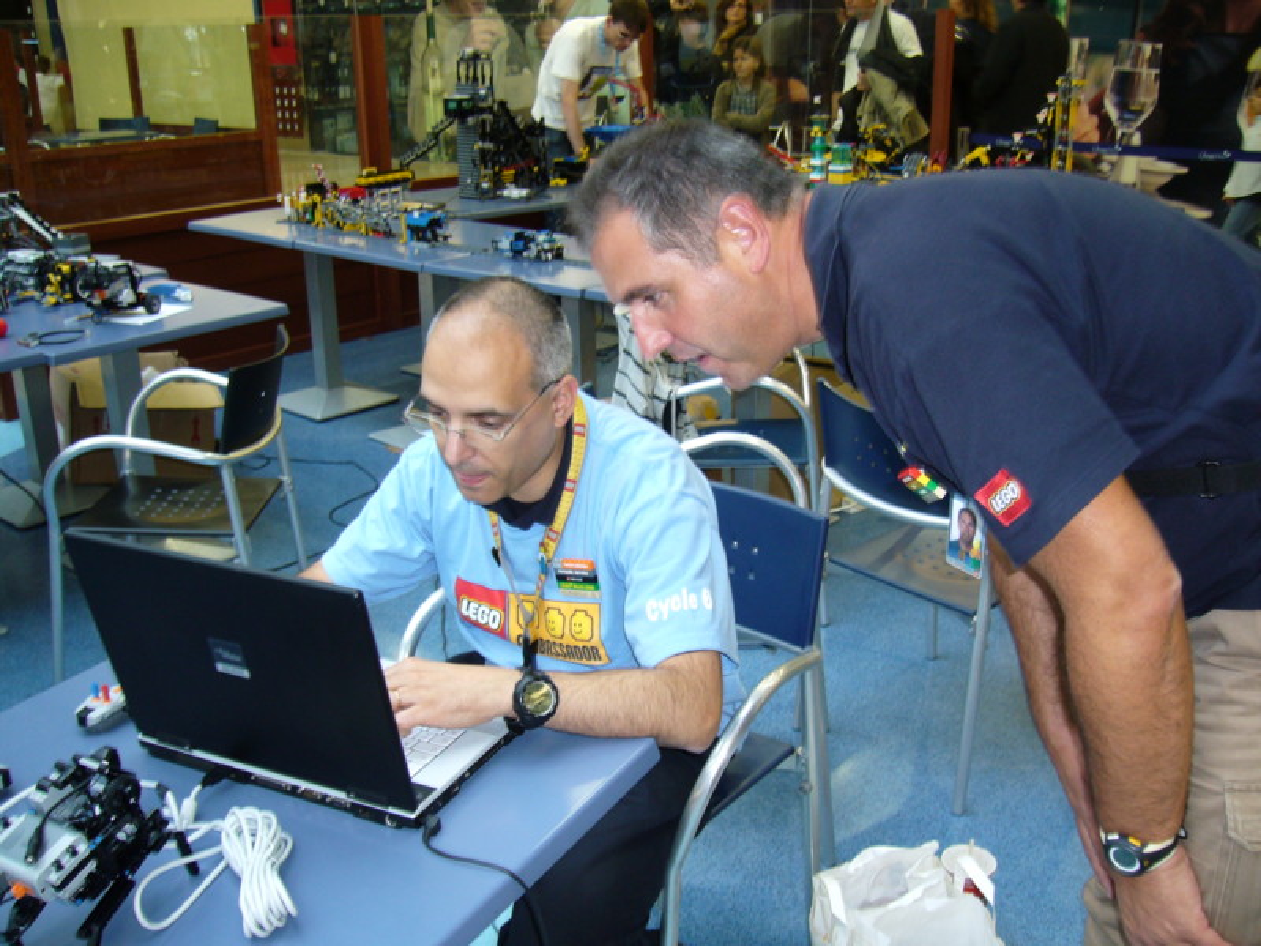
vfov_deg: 40.7
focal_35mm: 35
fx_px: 1275
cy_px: 473
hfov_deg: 52.6
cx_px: 630
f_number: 2.8
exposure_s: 1/8
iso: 100
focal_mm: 5.8
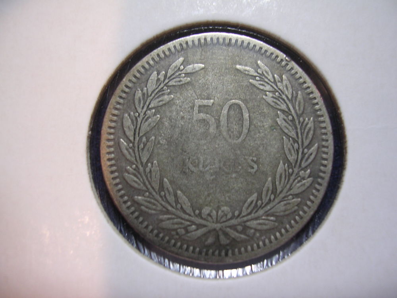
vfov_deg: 37.7
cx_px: 198
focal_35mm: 38
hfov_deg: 49.0
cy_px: 149
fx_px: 436
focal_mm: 5.8
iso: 100
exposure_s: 1/11
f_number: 2.8
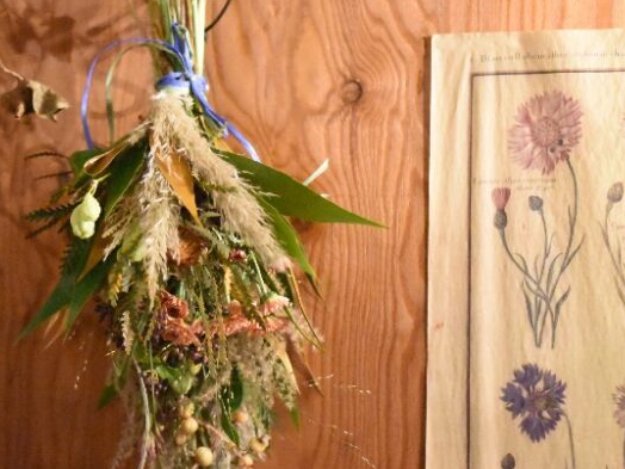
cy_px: 328
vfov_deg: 15.7
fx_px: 1697
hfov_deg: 20.8
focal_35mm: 94
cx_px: 190
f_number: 1.8
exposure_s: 1/3200
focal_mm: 50
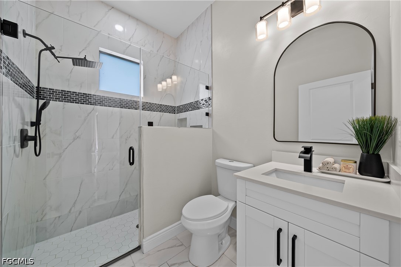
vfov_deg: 90.0
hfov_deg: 112.6
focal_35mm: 12
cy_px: 134
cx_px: 200
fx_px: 134
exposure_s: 1/4
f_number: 9
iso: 200
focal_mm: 12
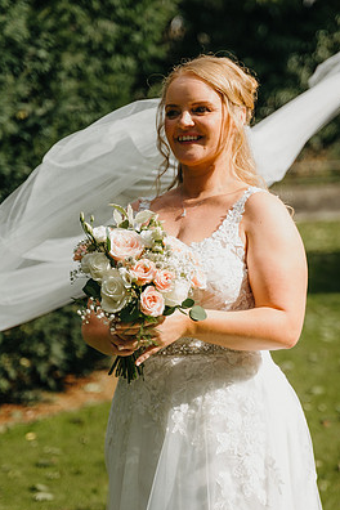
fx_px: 1813
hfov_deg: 10.7
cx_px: 239
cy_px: 279
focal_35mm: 128
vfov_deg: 16.0
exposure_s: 1/640
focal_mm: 75
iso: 50
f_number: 2.8
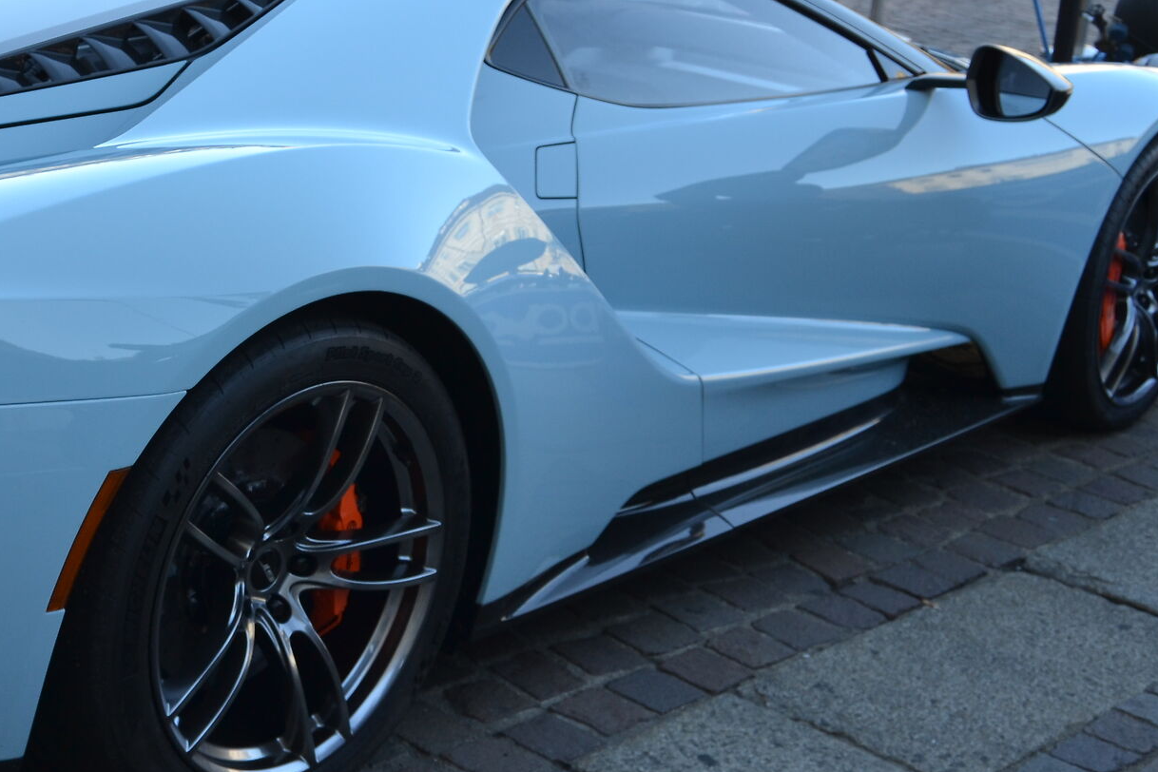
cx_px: 179
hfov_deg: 30.0
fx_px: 2091
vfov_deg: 20.8
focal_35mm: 65
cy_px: 242
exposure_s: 1/125
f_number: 5.6
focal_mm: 22
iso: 200
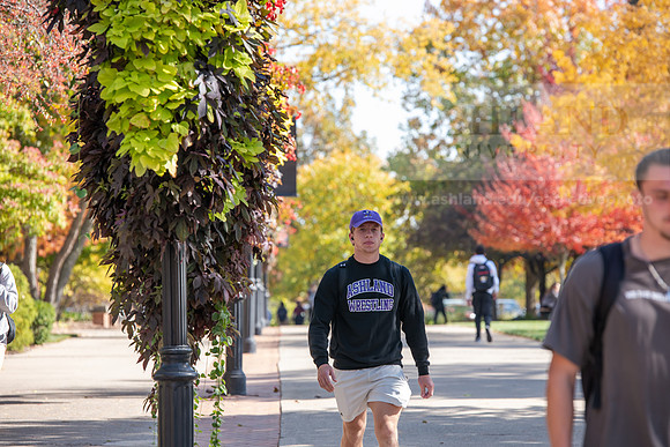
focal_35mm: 175
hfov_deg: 11.7
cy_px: 224
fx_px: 3258
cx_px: 335
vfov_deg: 7.9
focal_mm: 175
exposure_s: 1/160
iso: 160
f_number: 5.6
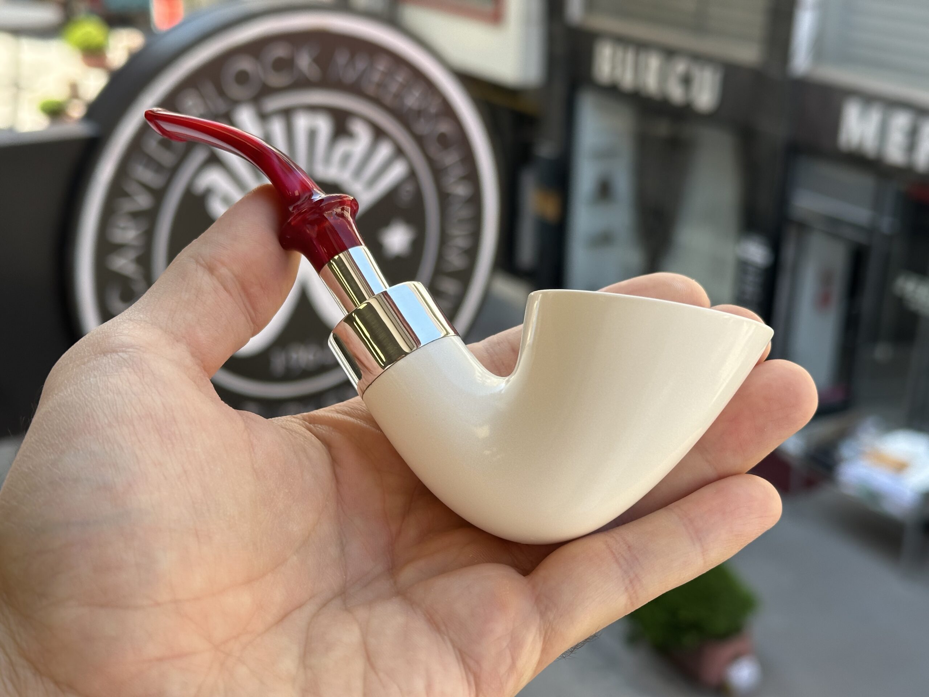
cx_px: 464
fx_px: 1288
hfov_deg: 39.7
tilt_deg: -21.8
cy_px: 348
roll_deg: -1.6
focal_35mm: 48
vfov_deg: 30.3
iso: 64
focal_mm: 6.86
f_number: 1.78
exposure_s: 1/521
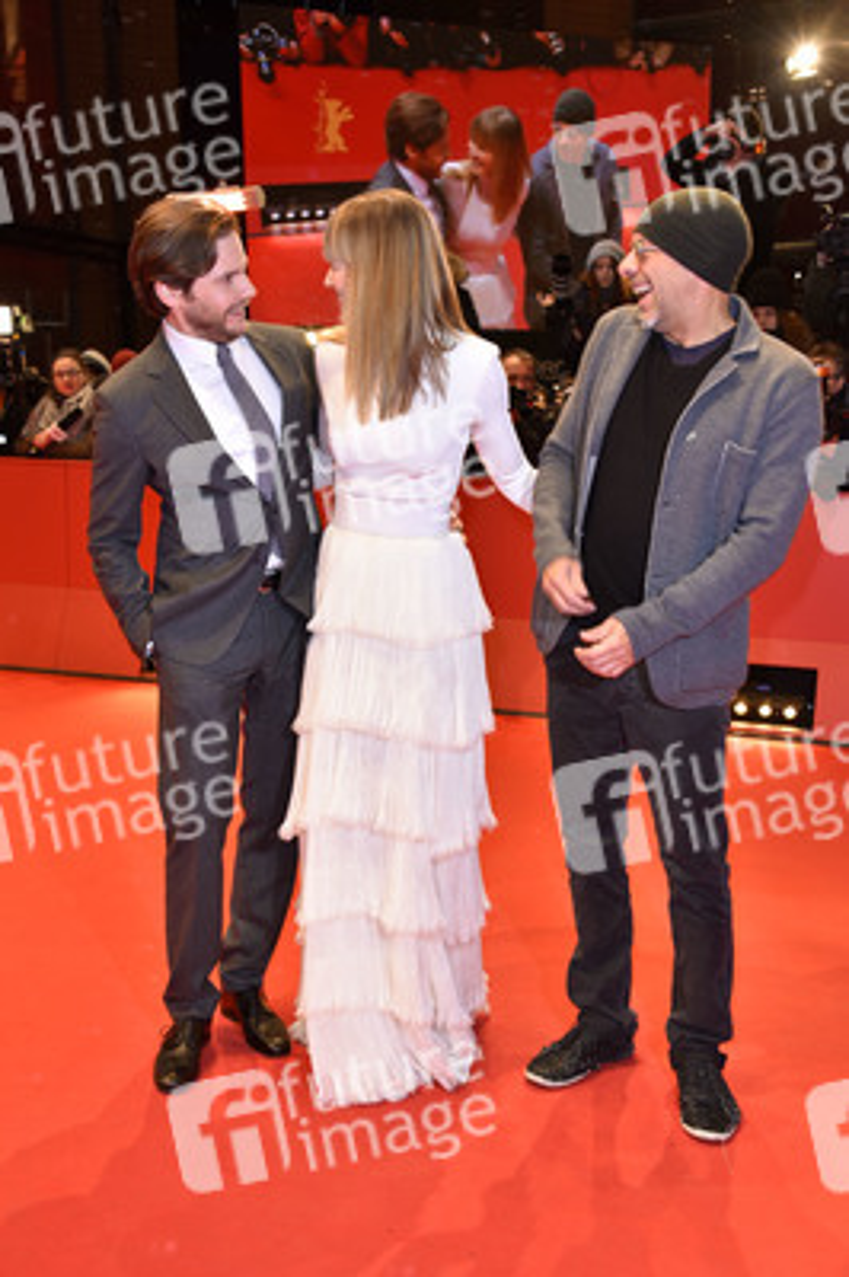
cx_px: 424
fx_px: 1488
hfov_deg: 31.8
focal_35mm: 42
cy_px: 638
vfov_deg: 46.4
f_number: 5.6
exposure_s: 1/50
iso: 640
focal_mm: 42
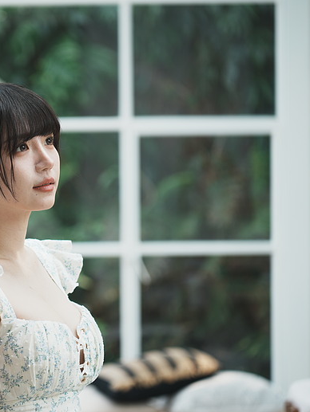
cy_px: 206
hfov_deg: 10.2
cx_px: 28
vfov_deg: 13.6
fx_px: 1731
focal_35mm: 145
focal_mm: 100
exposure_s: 1/200
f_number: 2.8
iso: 100
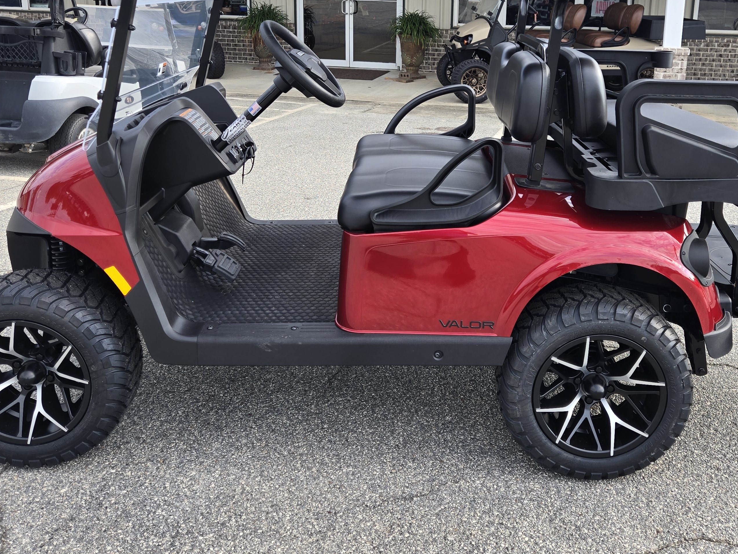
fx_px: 768
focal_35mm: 36
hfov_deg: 51.1
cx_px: 430
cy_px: 153
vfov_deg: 38.8
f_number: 1.8
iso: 25
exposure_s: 1/266
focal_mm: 5.4
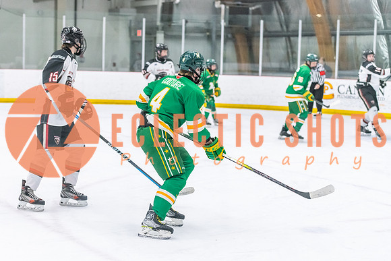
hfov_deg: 25.2
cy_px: 130
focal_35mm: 80
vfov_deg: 17.0
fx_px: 873
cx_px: 167
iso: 4000
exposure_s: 1/800
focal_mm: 70
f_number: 2.8
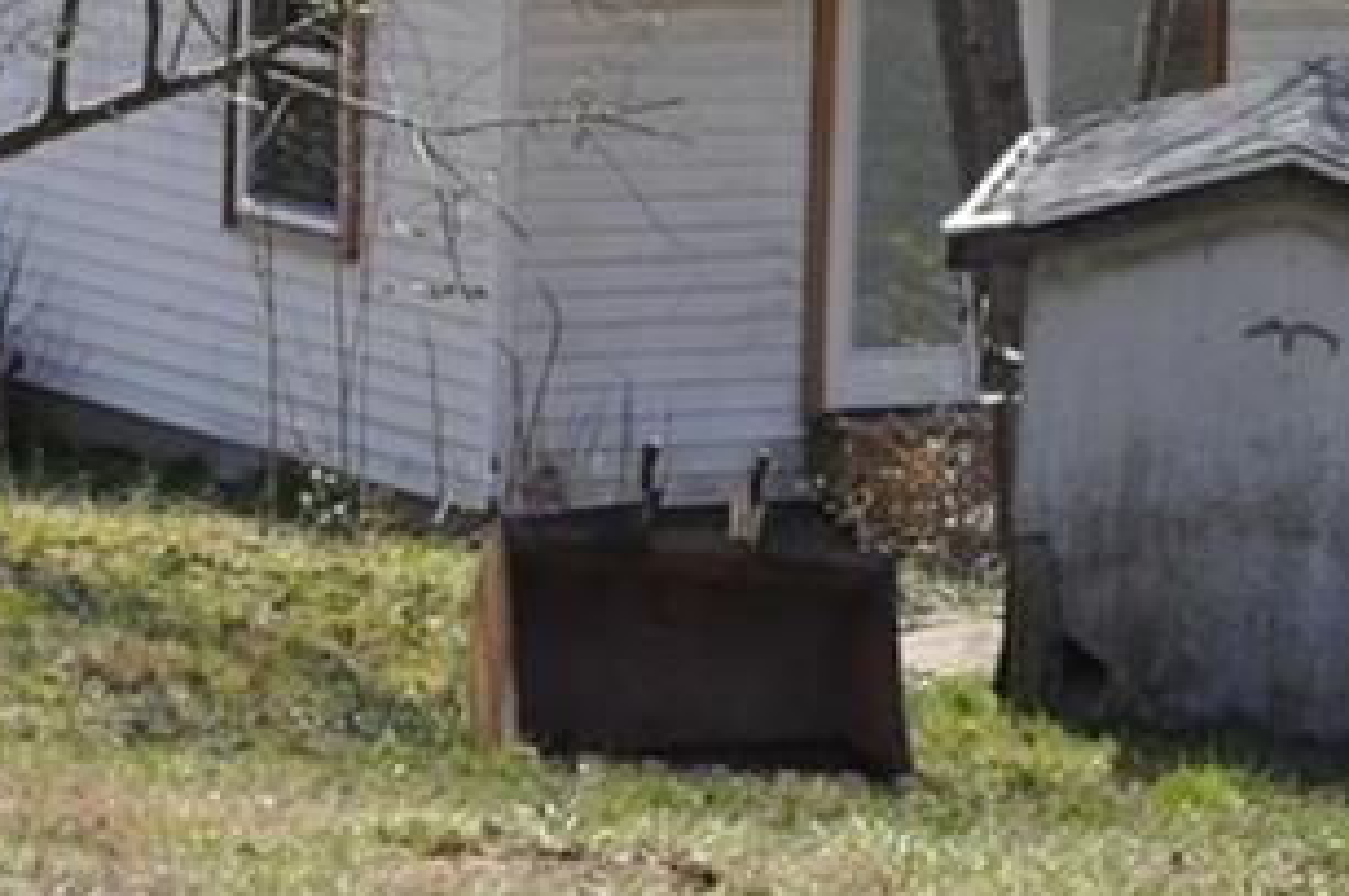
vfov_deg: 6.2
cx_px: 993
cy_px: -204
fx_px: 8235
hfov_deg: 9.4
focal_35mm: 220
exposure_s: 1/800
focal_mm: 44
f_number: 14
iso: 1000
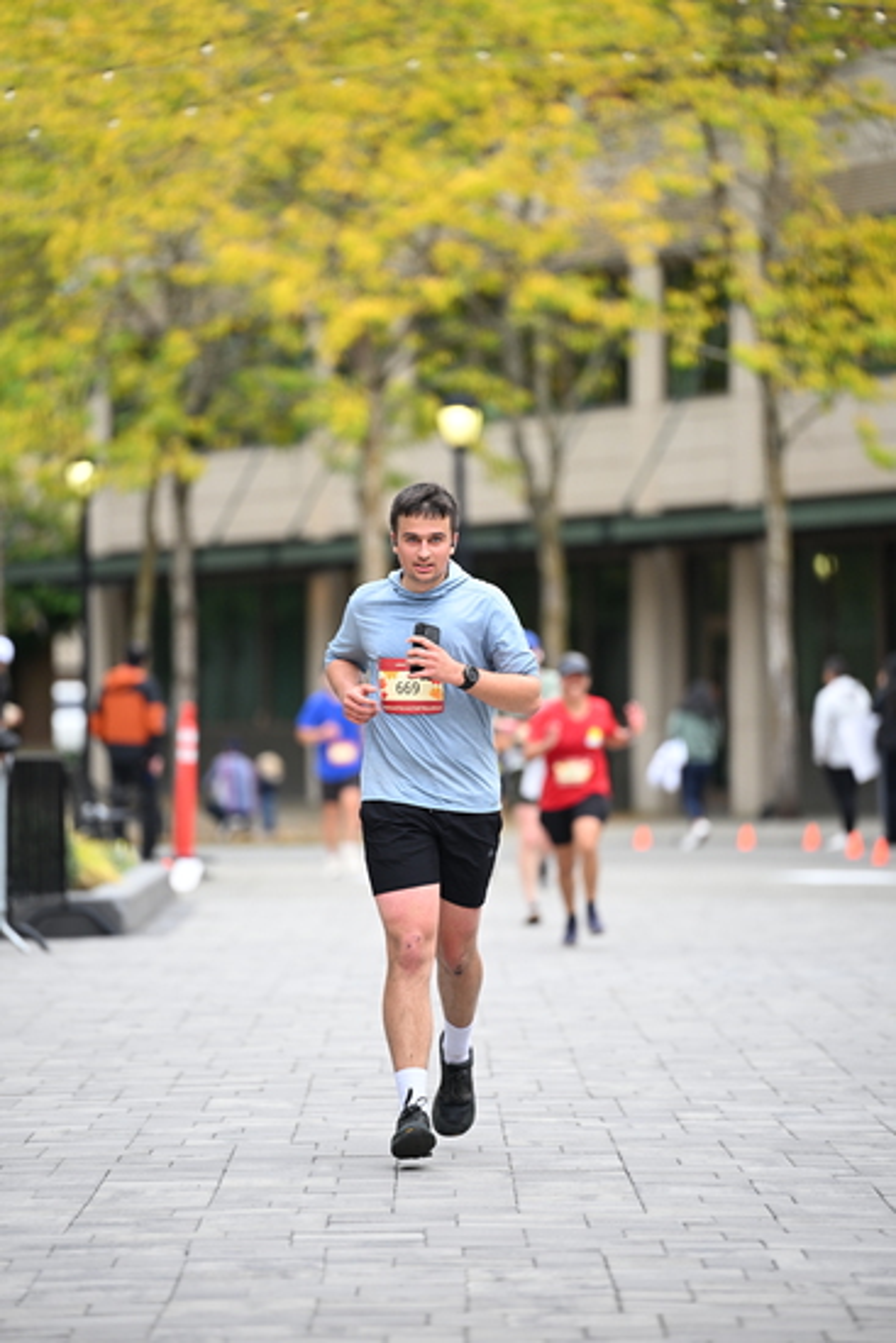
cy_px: 672
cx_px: 448
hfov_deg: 6.9
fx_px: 7461
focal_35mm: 200
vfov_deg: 10.3
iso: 640
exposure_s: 1/1600
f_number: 2.8
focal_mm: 200
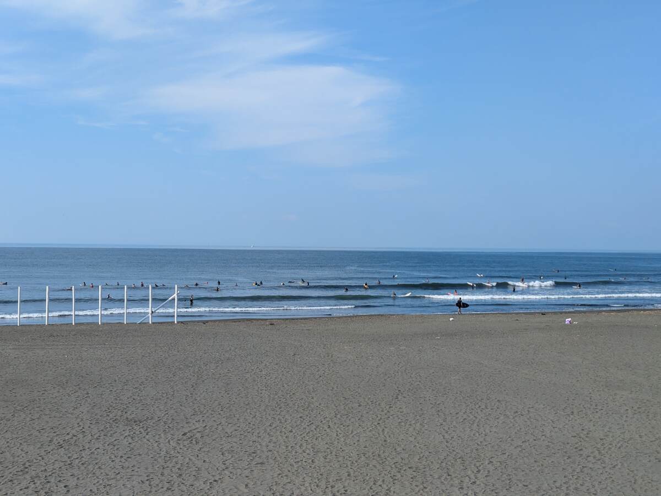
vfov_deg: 28.6
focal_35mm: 51
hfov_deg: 37.5
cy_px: 248
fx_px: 974
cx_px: 330
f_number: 1.89
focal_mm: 5.43
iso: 53
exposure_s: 1/2083
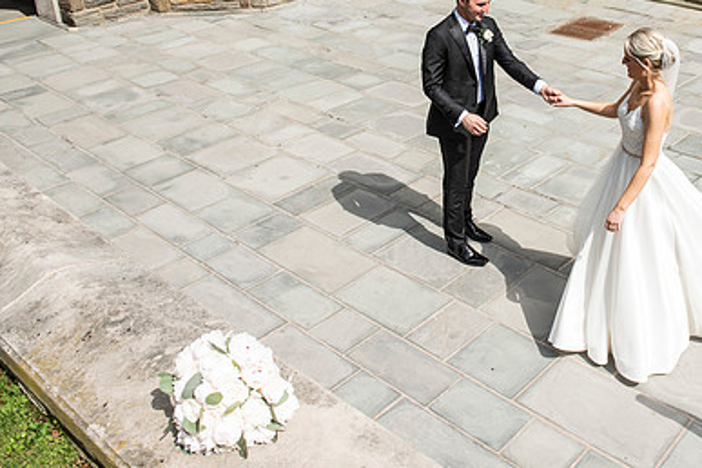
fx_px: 760
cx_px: 483
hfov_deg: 48.5
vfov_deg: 33.7
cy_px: 137
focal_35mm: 39
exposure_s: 1/4000
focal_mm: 26
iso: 640
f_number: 4
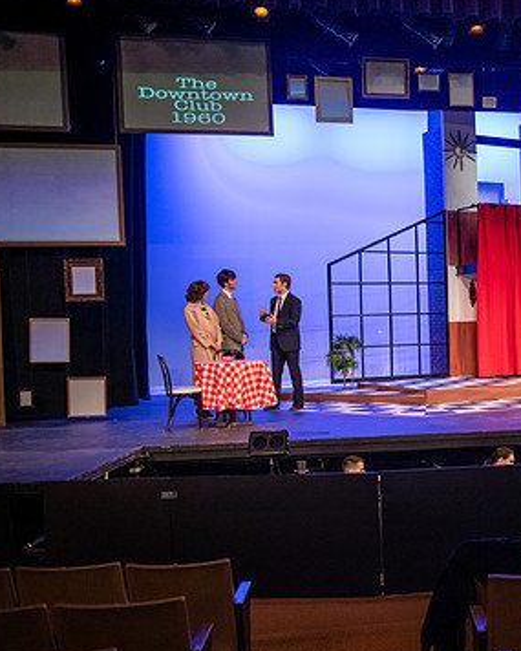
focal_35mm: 52
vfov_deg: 36.0
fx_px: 1002
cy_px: 341
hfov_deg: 27.6
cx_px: 508
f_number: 2.8
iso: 3200
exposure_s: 1/200
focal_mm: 34
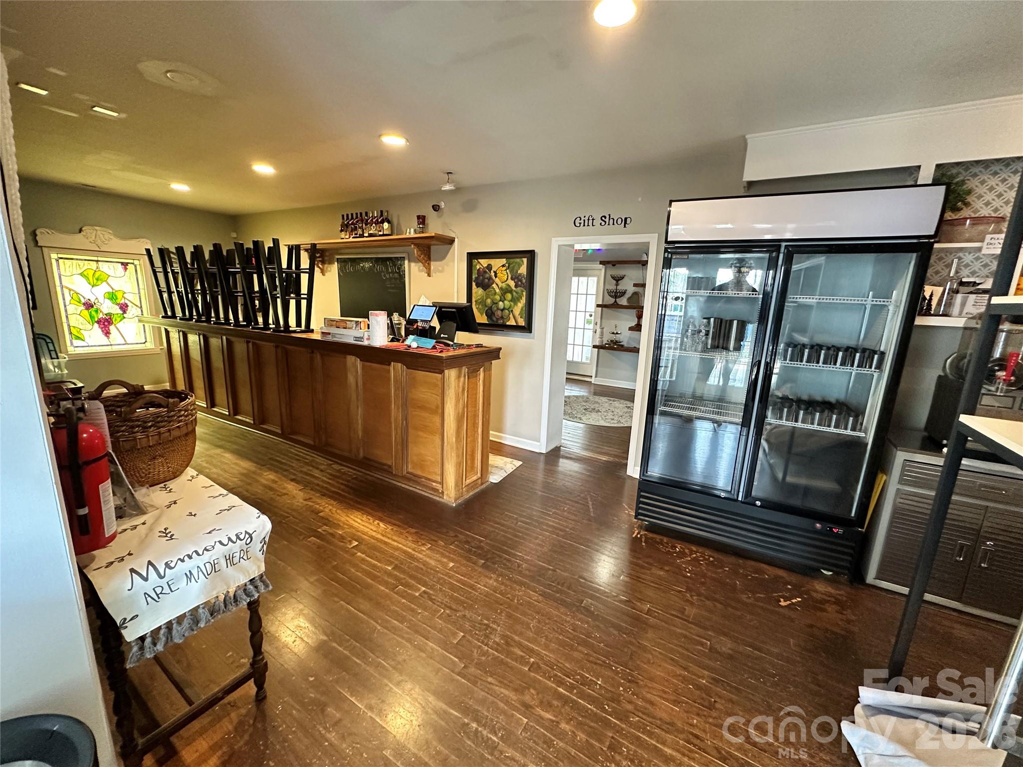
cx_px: 512
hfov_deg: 102.1
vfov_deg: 85.7
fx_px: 414
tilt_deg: -11.1
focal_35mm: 14
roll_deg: -2.2
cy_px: 384
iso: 500
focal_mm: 2.22
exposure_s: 1/60
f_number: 2.2
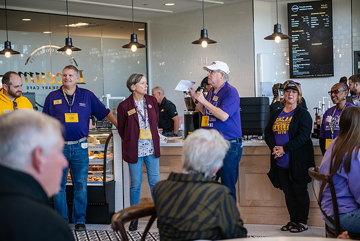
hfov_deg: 33.4
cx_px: 180
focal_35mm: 60
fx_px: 600
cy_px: 120
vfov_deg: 22.6
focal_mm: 60
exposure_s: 1/400
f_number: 3.2
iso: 1000
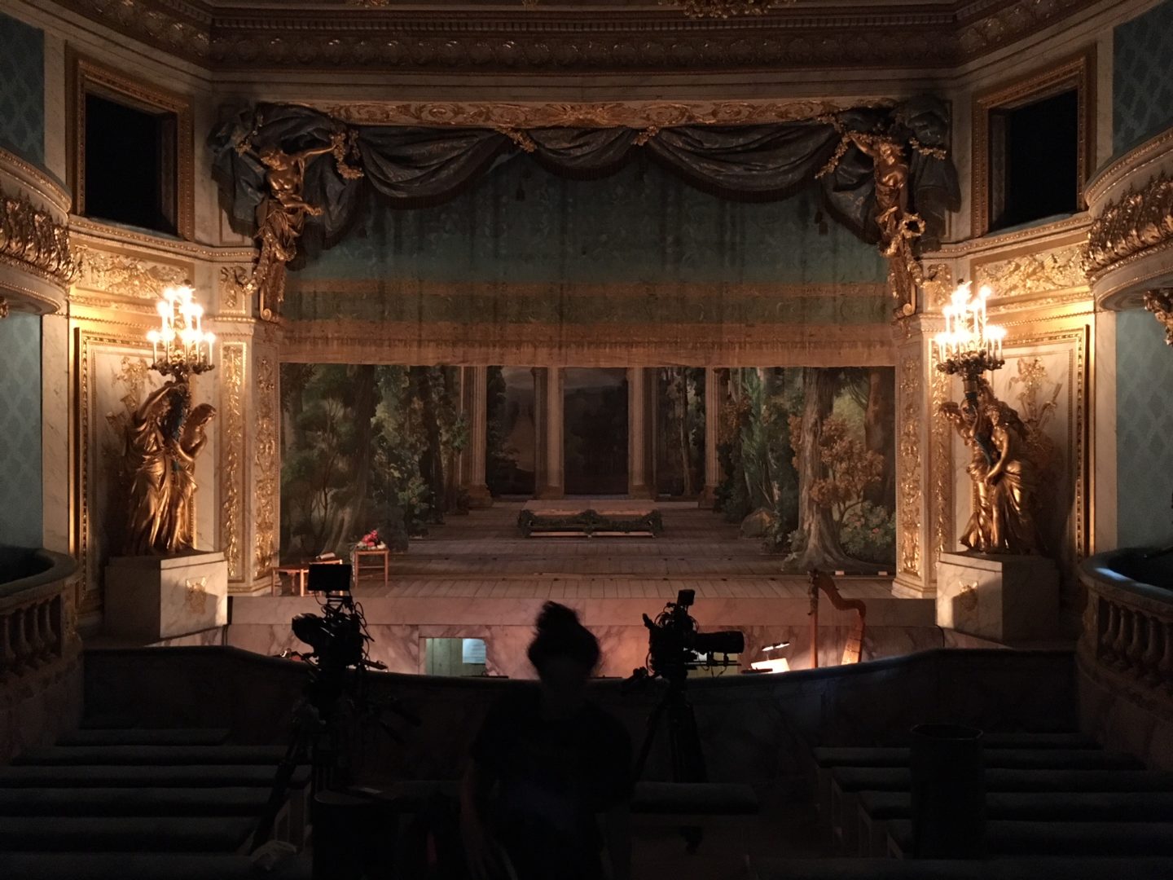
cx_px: 586
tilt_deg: +0.0
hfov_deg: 61.7
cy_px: 440
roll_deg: -0.5
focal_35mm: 29
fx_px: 983
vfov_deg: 48.2
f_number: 2.2
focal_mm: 4.15
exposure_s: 1/17
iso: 640
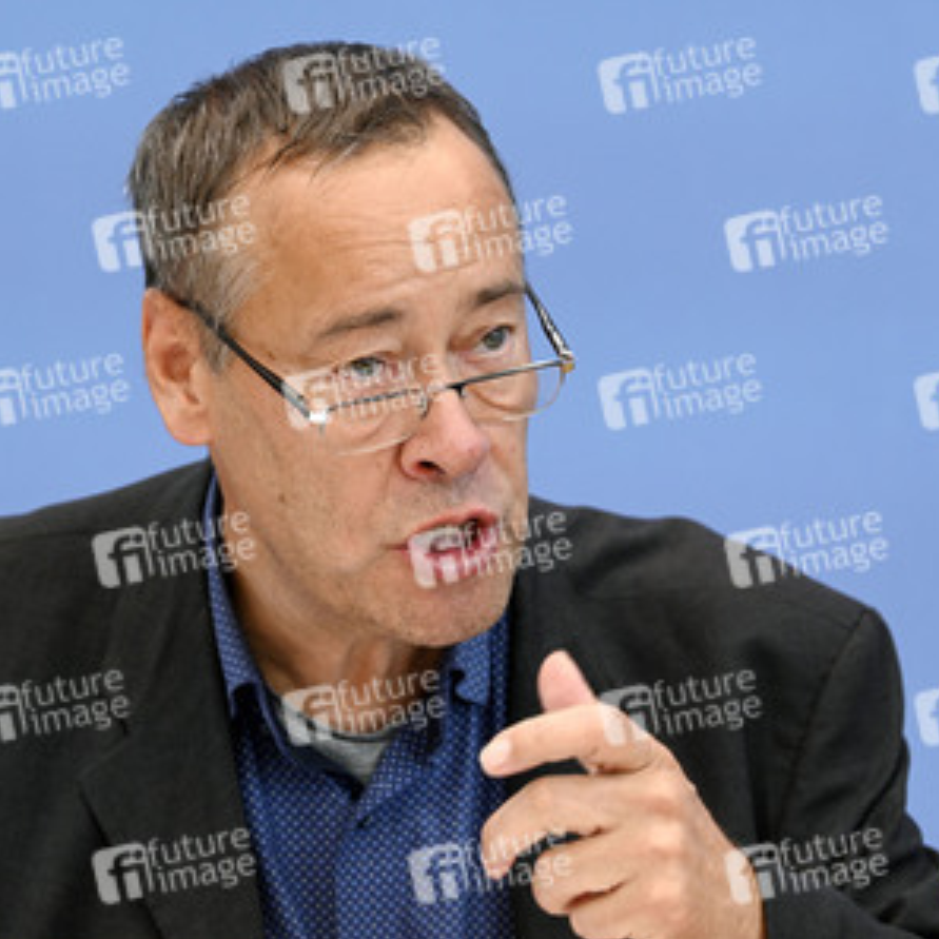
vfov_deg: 9.4
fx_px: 5739
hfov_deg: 9.4
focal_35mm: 187
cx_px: 406
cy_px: 471
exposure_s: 1/500
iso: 3200
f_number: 5.6
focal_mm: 145
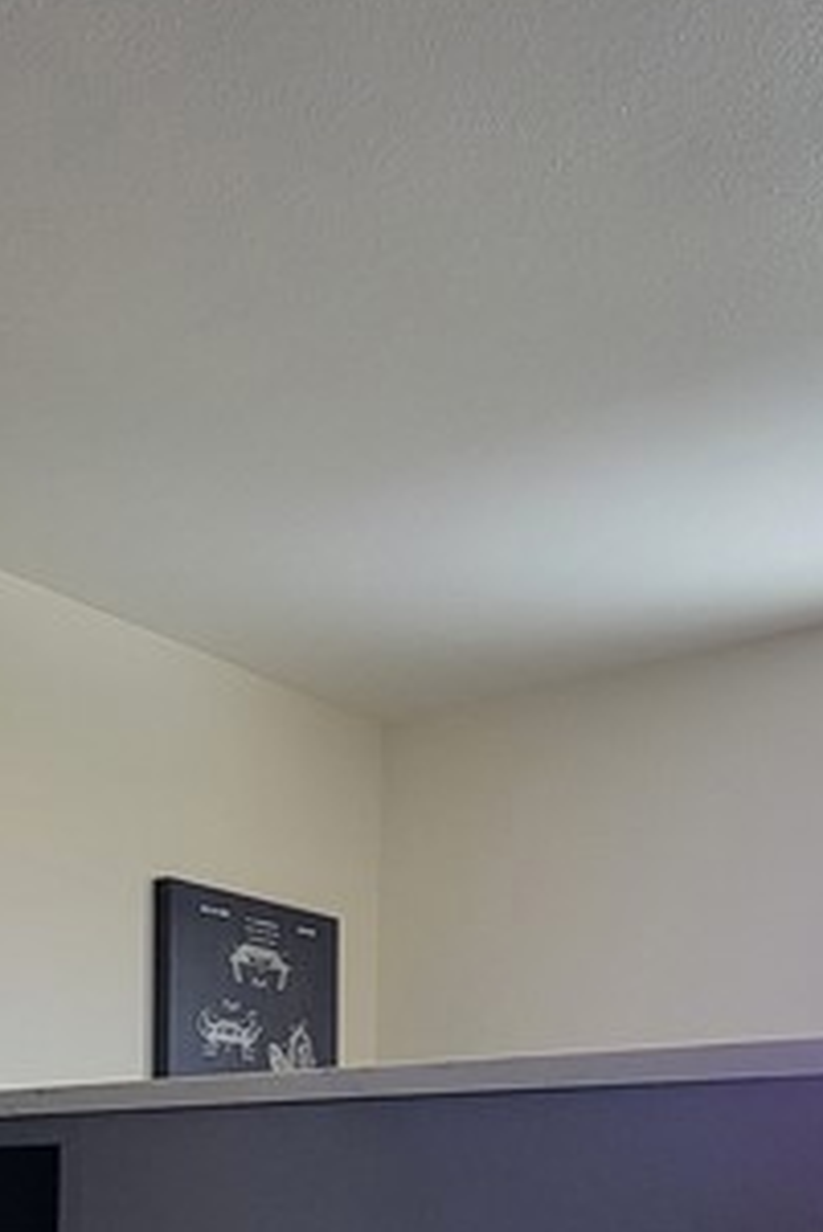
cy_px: 1252
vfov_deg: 37.7
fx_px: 1575
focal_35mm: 46
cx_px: 315
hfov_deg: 29.2
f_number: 2.2
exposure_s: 1/50
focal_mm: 2.2
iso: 320
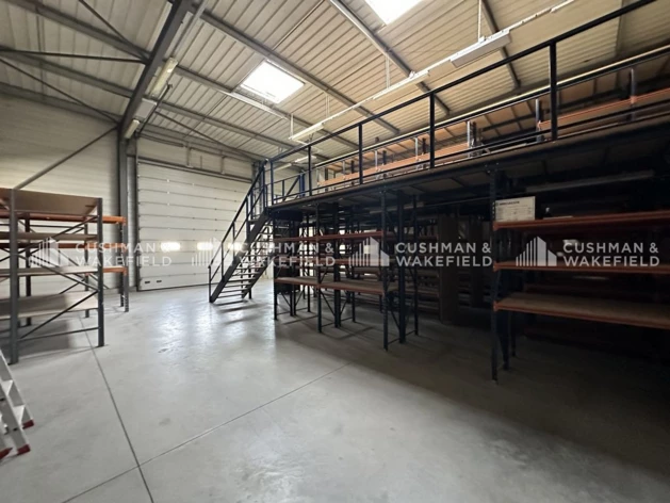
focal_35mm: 14
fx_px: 271
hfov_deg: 102.1
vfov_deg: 85.7
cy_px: 252
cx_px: 335
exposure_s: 1/58
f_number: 2.2
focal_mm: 2.22
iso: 1250
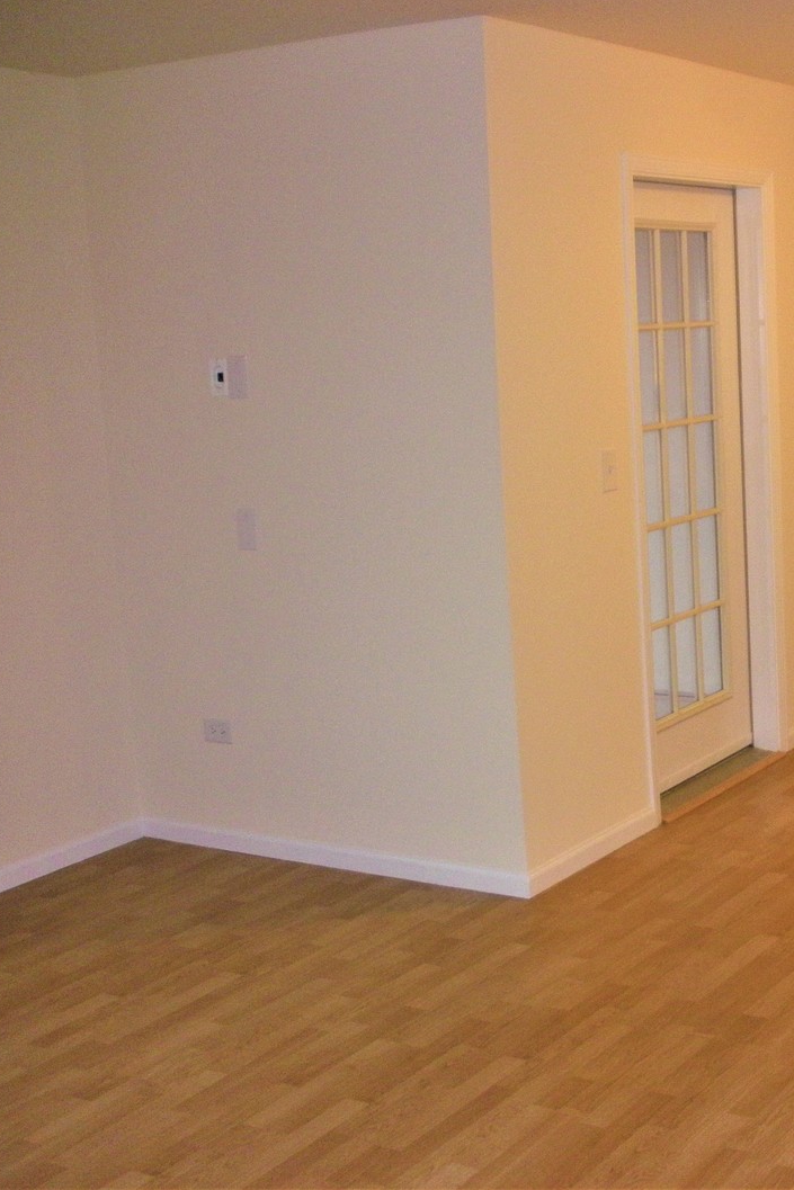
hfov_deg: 25.4
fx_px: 1687
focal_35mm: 51
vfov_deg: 38.9
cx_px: 758
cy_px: 583
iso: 250
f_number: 3.5
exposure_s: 1/30
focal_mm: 6.3
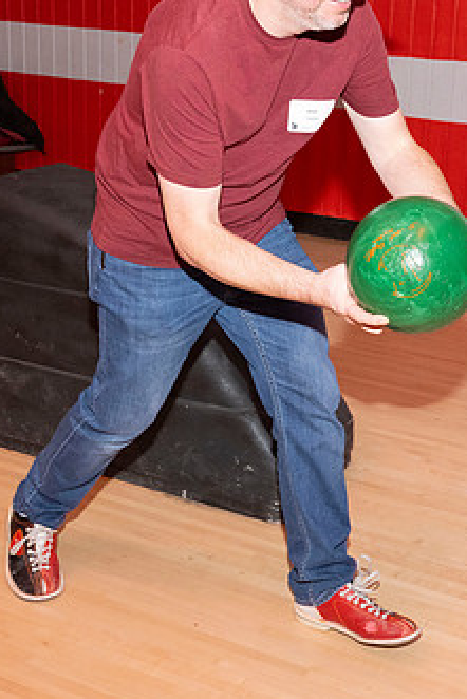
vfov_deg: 36.0
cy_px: 259
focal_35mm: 55
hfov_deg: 24.4
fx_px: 1069
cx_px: 333
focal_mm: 26
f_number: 5.6
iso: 2000
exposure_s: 1/100
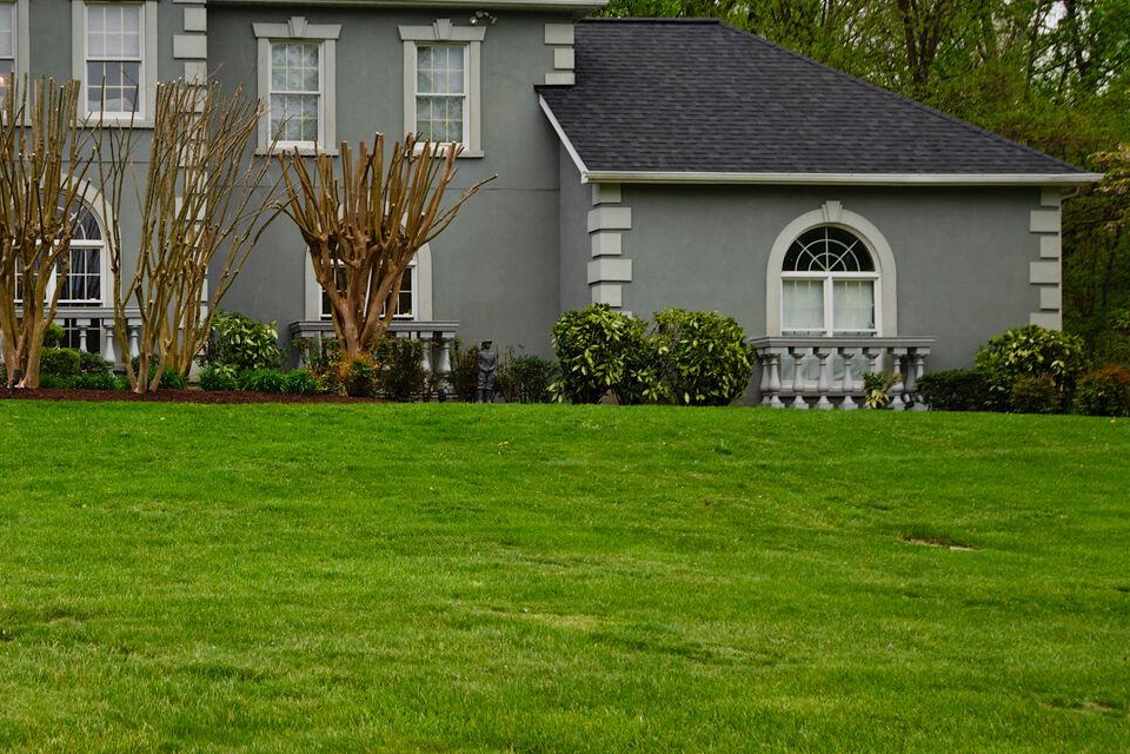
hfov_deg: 30.8
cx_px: 159
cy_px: 112
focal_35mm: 63
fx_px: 1977
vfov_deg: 21.2
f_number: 8
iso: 200
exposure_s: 1/250
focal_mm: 35
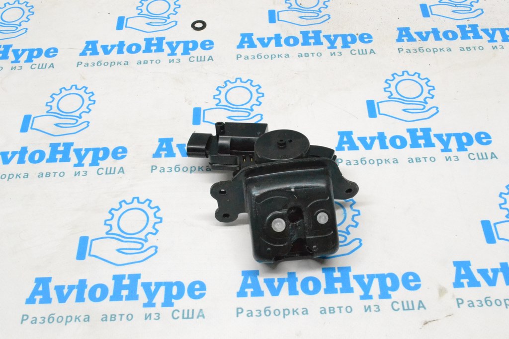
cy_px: 170
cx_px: 254
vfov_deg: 31.9
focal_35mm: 42
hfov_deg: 46.4
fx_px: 594
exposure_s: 1/100
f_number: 13
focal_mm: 28
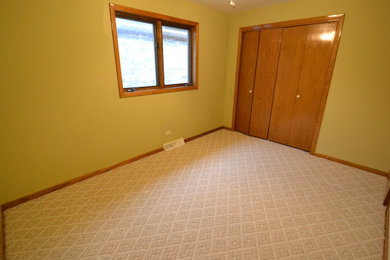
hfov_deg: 96.7
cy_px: 125
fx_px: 173
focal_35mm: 16
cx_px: 190
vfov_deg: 73.7
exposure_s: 1/60
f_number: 3.5
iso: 3200
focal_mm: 10
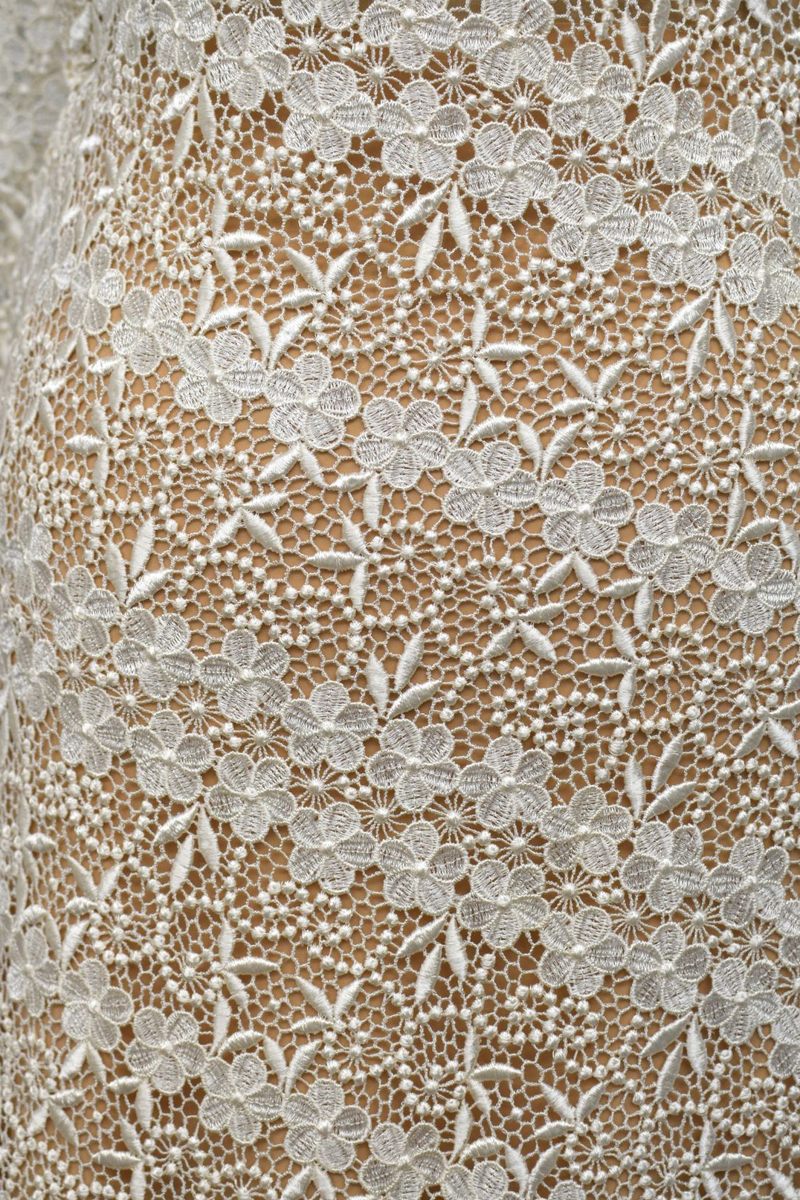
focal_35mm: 59
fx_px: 1952
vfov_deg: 34.2
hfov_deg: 23.2
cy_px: 566
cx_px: 415
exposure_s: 1/80
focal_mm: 35
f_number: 4.5
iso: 400
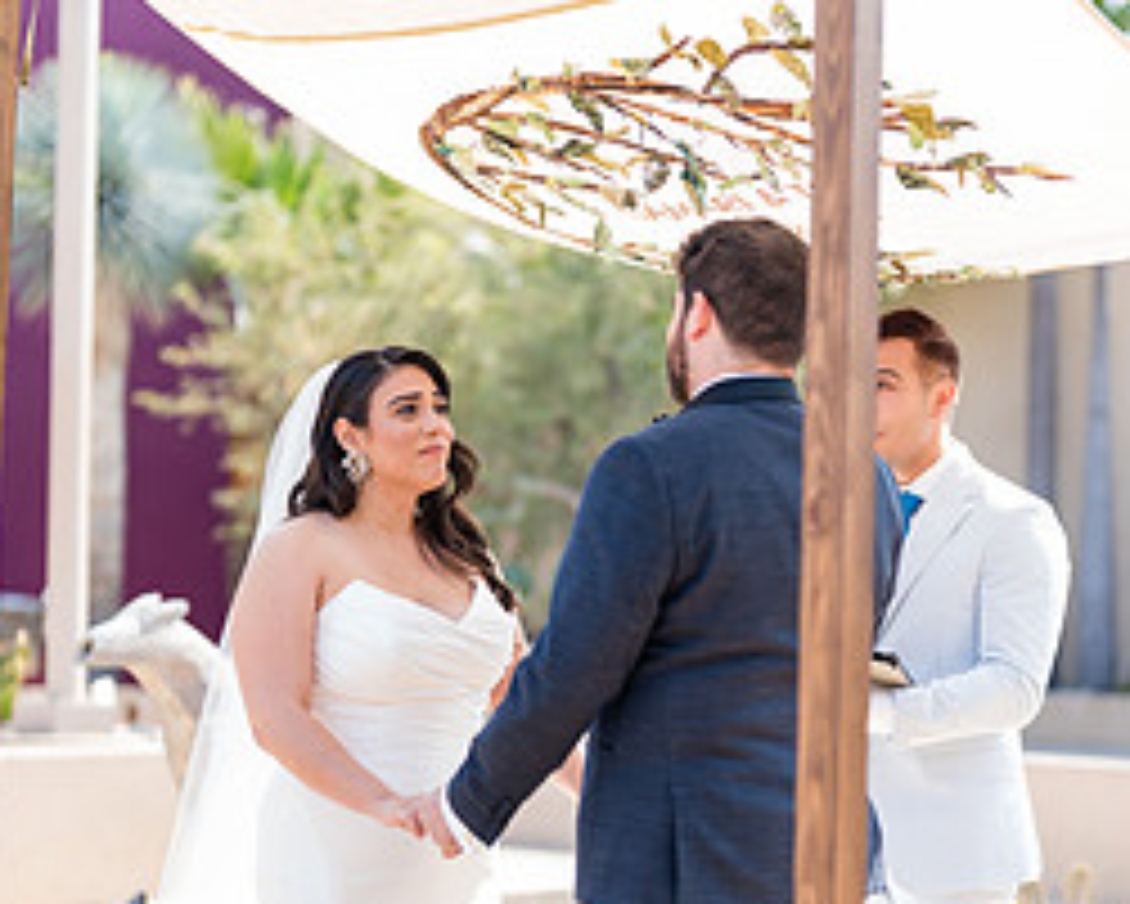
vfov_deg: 18.2
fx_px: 2810
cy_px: 616
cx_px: 590
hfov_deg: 22.7
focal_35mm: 84
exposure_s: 1/1000
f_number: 1.2
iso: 50
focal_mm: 50
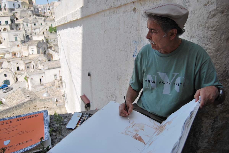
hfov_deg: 61.9
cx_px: 114
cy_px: 76
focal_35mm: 30
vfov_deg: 43.7
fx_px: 191
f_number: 3.8
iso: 100
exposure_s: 1/800
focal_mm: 20
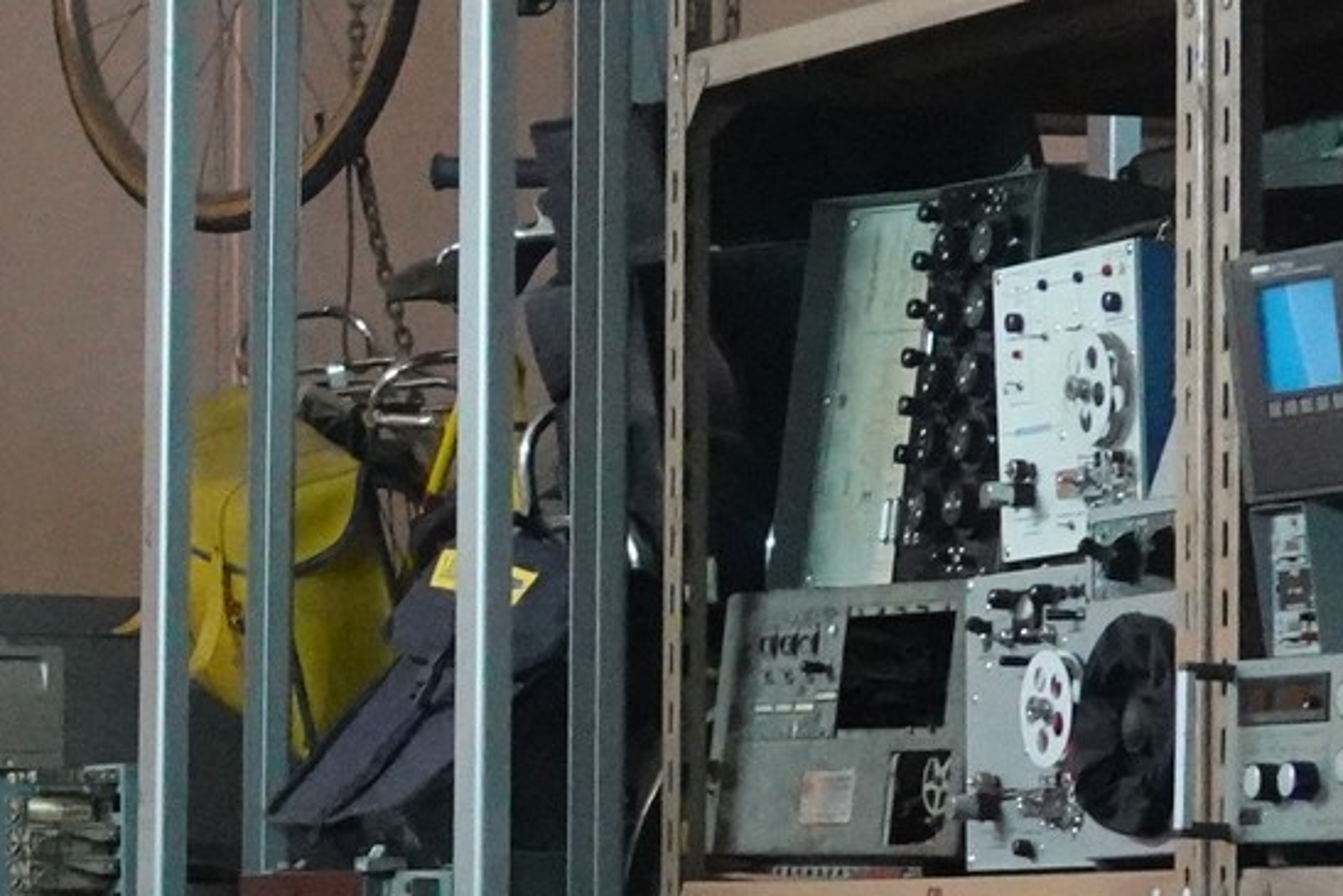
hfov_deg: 9.8
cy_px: 674
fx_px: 7575
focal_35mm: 203
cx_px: -810
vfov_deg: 6.8
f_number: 4
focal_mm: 17.53
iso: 3200
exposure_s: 1/60
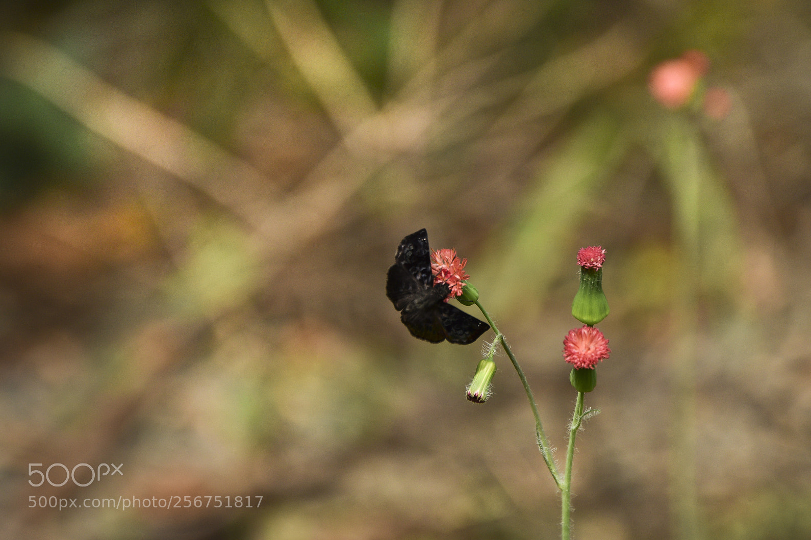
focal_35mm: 159
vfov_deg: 8.7
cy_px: 270
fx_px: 3569
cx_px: 404
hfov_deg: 13.0
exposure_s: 1/250
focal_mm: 105
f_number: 5.6
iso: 100
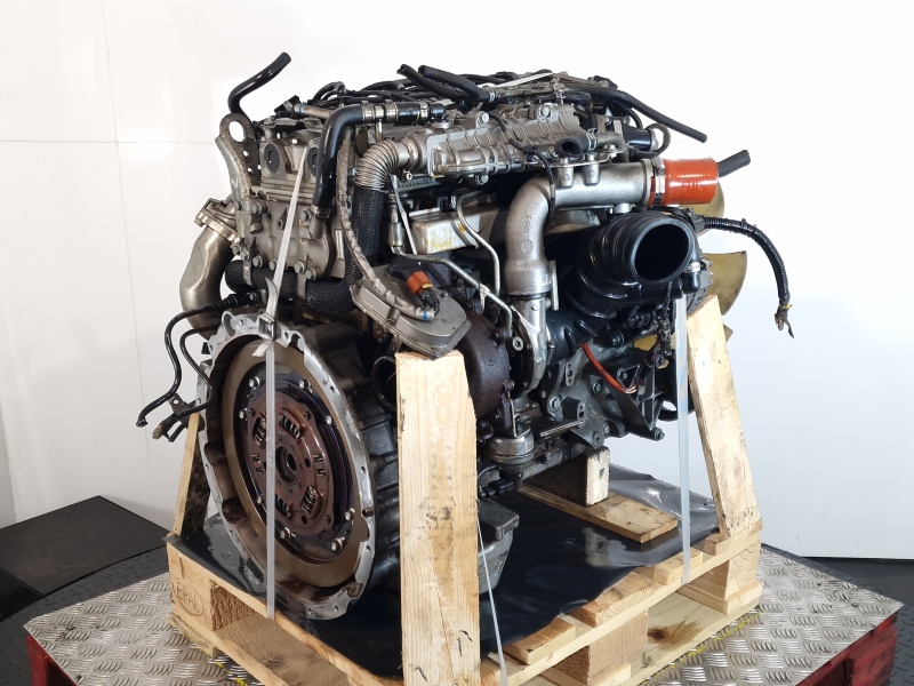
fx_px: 607
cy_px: 343
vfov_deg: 58.9
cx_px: 457
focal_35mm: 23
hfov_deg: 73.9
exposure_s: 1/50
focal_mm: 6.4
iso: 80
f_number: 1.8
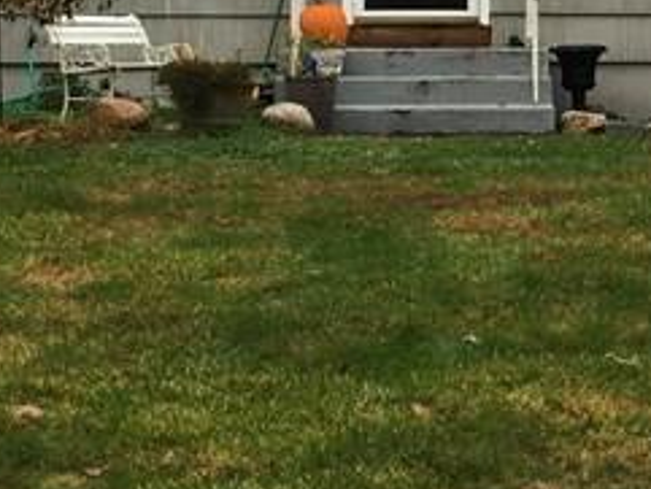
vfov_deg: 11.9
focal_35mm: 123
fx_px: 2314
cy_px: 0
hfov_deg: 15.9
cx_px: 475
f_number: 2.2
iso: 32
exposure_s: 1/120
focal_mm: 4.15
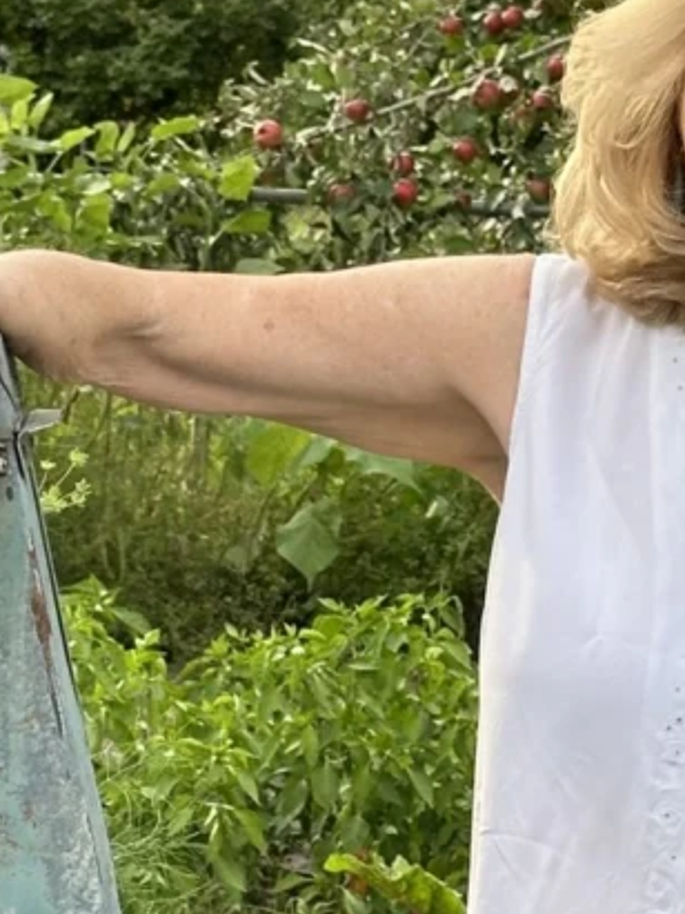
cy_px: 721
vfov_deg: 10.5
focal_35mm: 187
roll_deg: -1.9
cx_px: 294
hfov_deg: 7.9
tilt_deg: -8.1
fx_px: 4937
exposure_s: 1/389
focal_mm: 6.86
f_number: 1.78
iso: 64
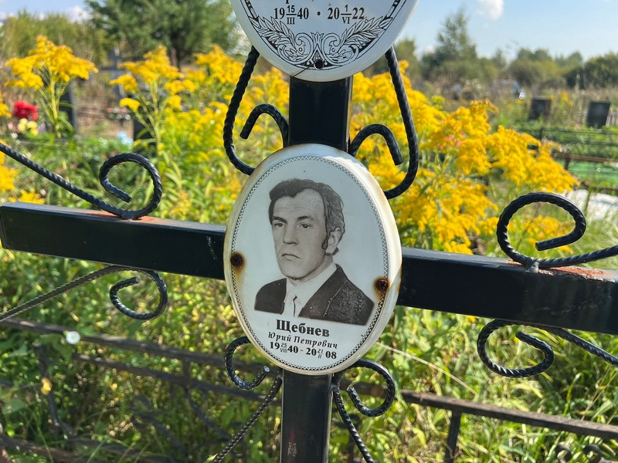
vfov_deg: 53.1
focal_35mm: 26
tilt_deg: -17.9
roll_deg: -1.9
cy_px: 232
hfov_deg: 67.3
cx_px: 309
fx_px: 464
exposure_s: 1/1621
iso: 50
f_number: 1.5
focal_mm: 5.7
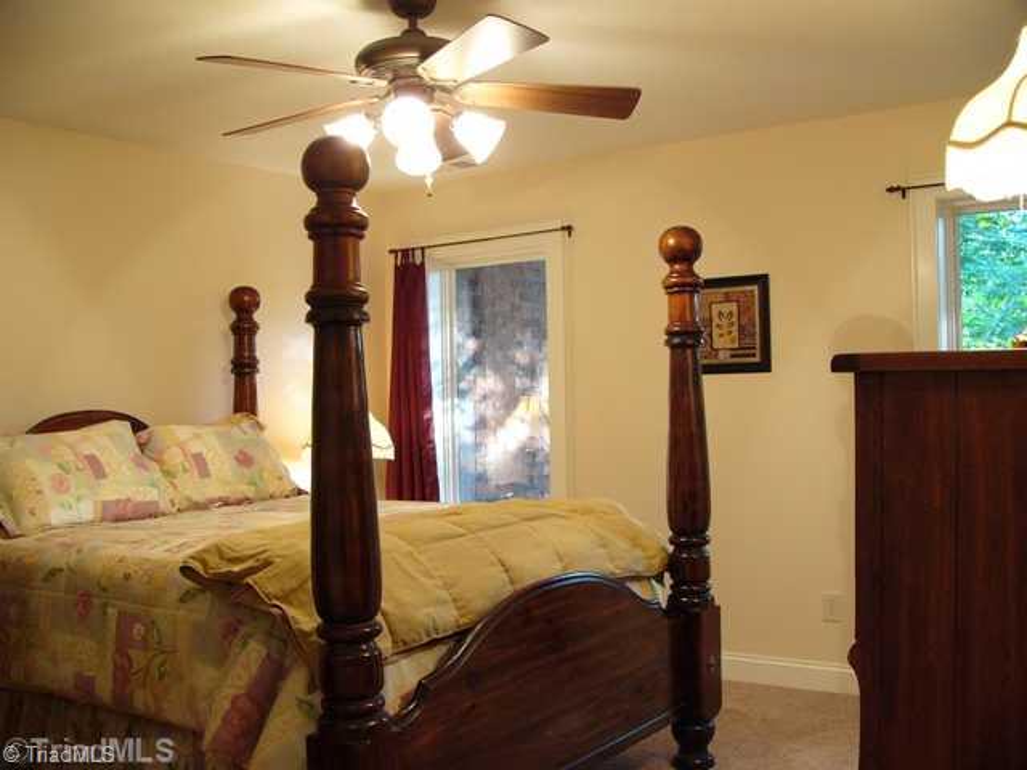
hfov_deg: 51.4
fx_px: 1068
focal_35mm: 36
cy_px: 385
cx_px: 514
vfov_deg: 39.7
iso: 100
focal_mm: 6
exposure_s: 1/10
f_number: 2.8
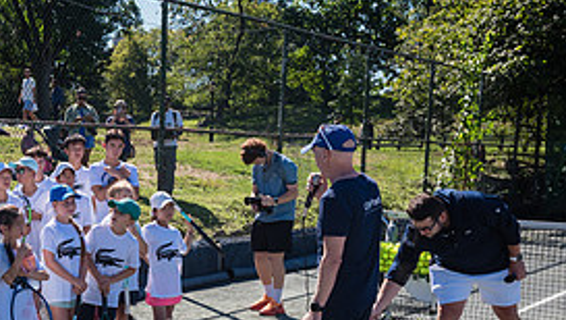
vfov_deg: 19.9
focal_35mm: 60
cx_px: 6
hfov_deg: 32.2
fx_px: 901
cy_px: 246
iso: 200
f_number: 5.6
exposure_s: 1/400
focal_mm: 27
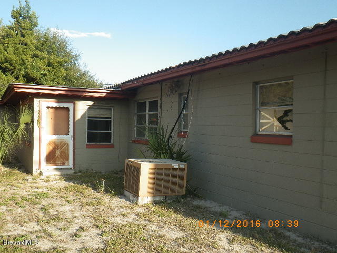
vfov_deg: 41.8
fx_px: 331
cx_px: 168
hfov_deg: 54.0
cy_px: 126
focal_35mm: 34
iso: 80
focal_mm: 6.1
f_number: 4.6
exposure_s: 1/160
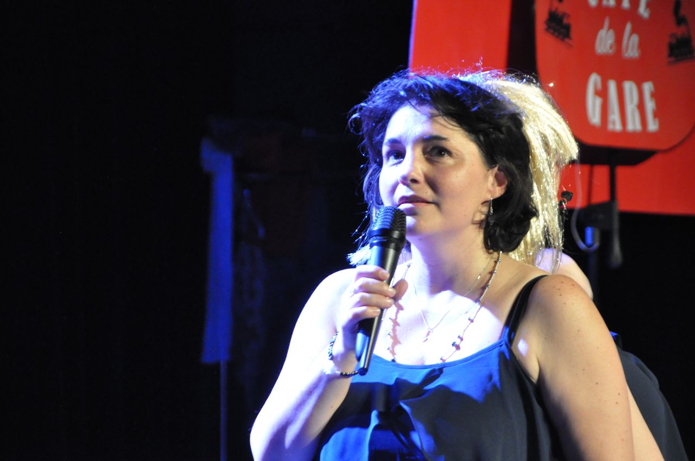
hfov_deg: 9.5
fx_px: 4194
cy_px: 230
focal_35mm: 218
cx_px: 348
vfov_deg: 6.3
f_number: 5.6
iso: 3200
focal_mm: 145
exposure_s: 1/20
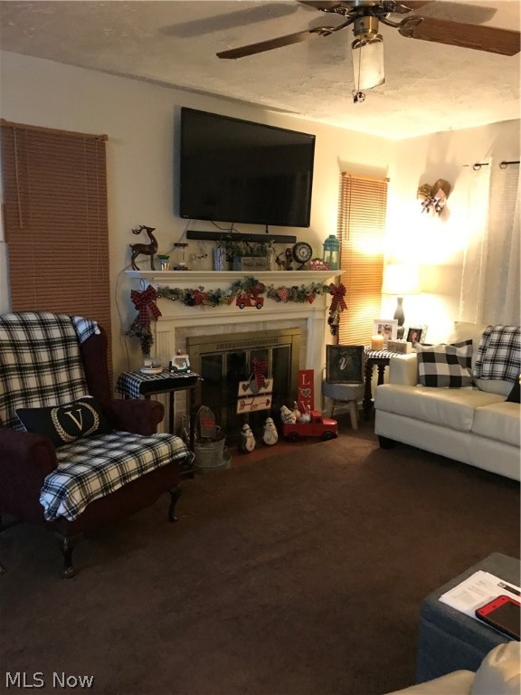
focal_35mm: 28
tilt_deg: -7.0
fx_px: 562
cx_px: 260
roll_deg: +1.1
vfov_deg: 63.4
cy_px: 348
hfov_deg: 49.7
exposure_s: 1/11
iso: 100
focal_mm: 3.99
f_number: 1.8
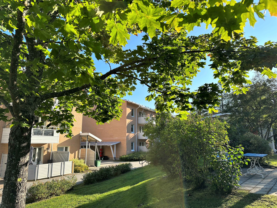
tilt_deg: +11.0
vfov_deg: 56.8
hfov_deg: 71.6
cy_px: 104
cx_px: 138
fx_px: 192
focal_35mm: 24
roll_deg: +0.6
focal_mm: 6.86
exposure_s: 1/1692
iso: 80
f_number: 1.78
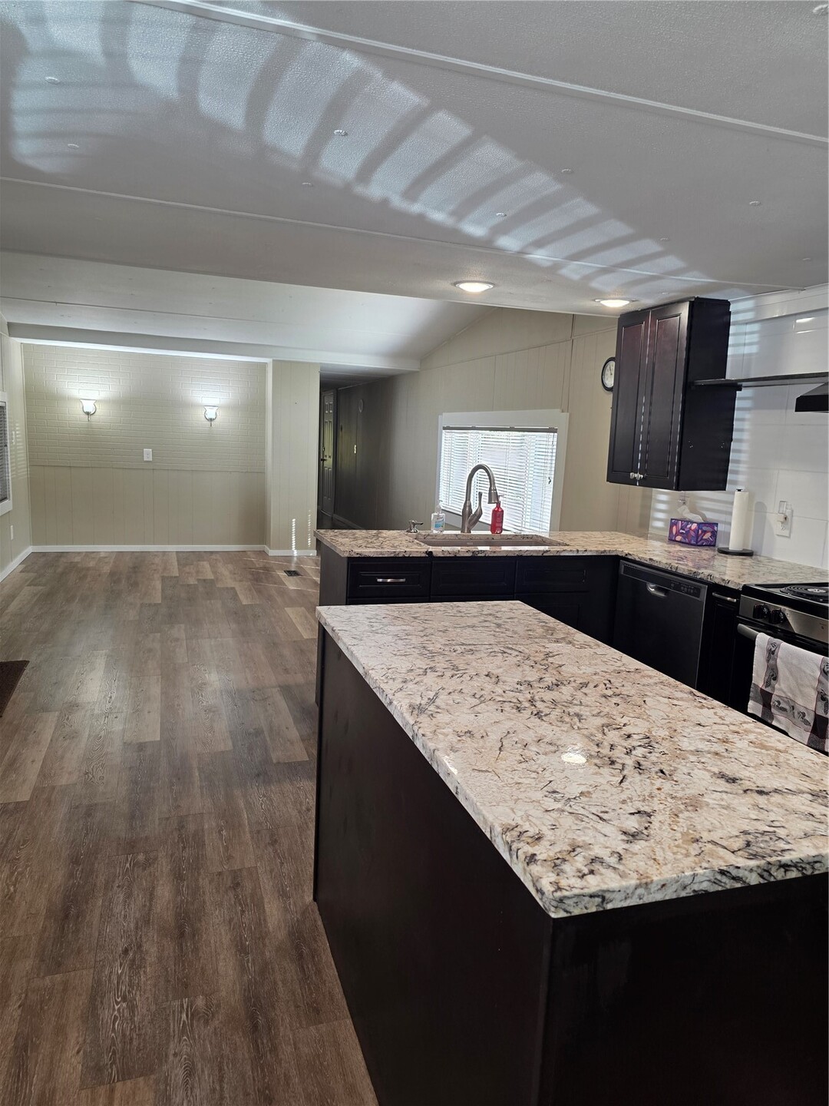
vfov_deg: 73.9
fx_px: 734
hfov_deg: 58.9
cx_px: 414
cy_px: 553
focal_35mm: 23
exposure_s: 1/120
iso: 125
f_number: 1.7
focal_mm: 6.3
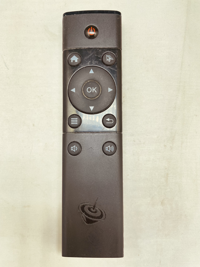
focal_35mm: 26
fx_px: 200
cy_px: 134
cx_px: 100
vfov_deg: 67.3
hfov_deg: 53.1
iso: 32
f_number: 1.6
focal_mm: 4.2
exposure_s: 1/266
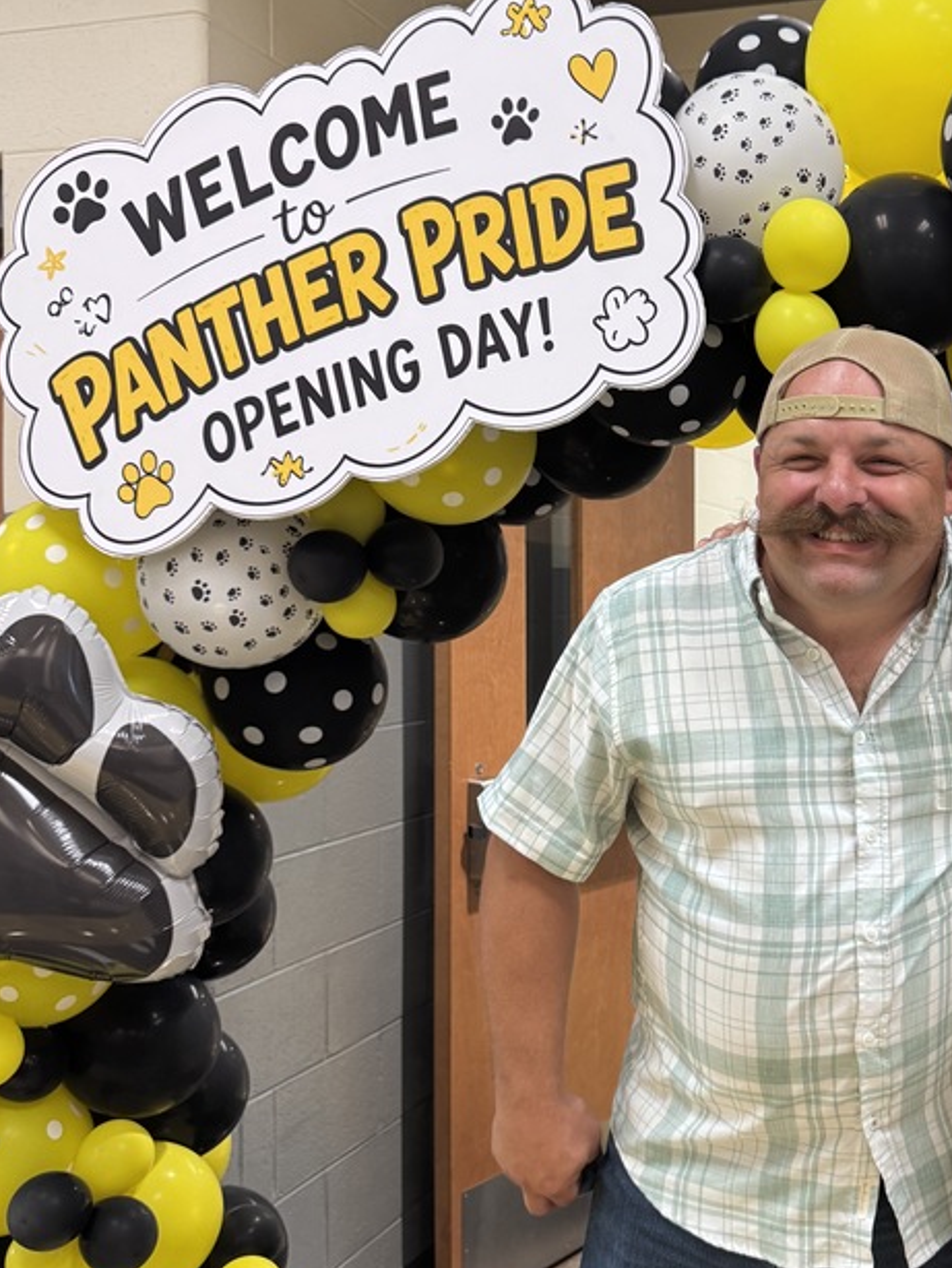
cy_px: 626
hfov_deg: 34.8
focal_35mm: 40
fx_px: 1466
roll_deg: -1.1
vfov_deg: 46.8
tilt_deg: -1.2
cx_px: 772
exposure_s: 1/60
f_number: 1.78
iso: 200
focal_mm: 6.76
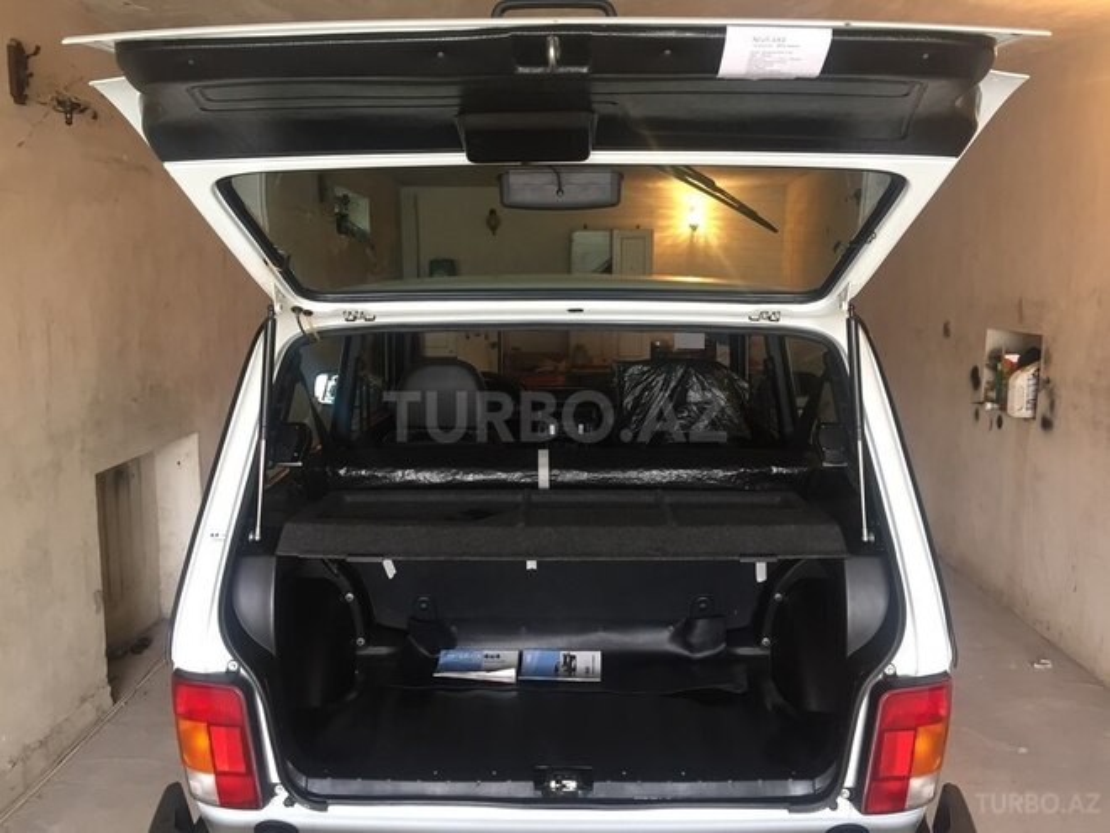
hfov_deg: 61.7
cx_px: 555
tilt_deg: -7.4
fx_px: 930
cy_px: 416
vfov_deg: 48.2
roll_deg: -0.3
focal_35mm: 29
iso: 80
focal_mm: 4.15
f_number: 2.2
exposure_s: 1/33
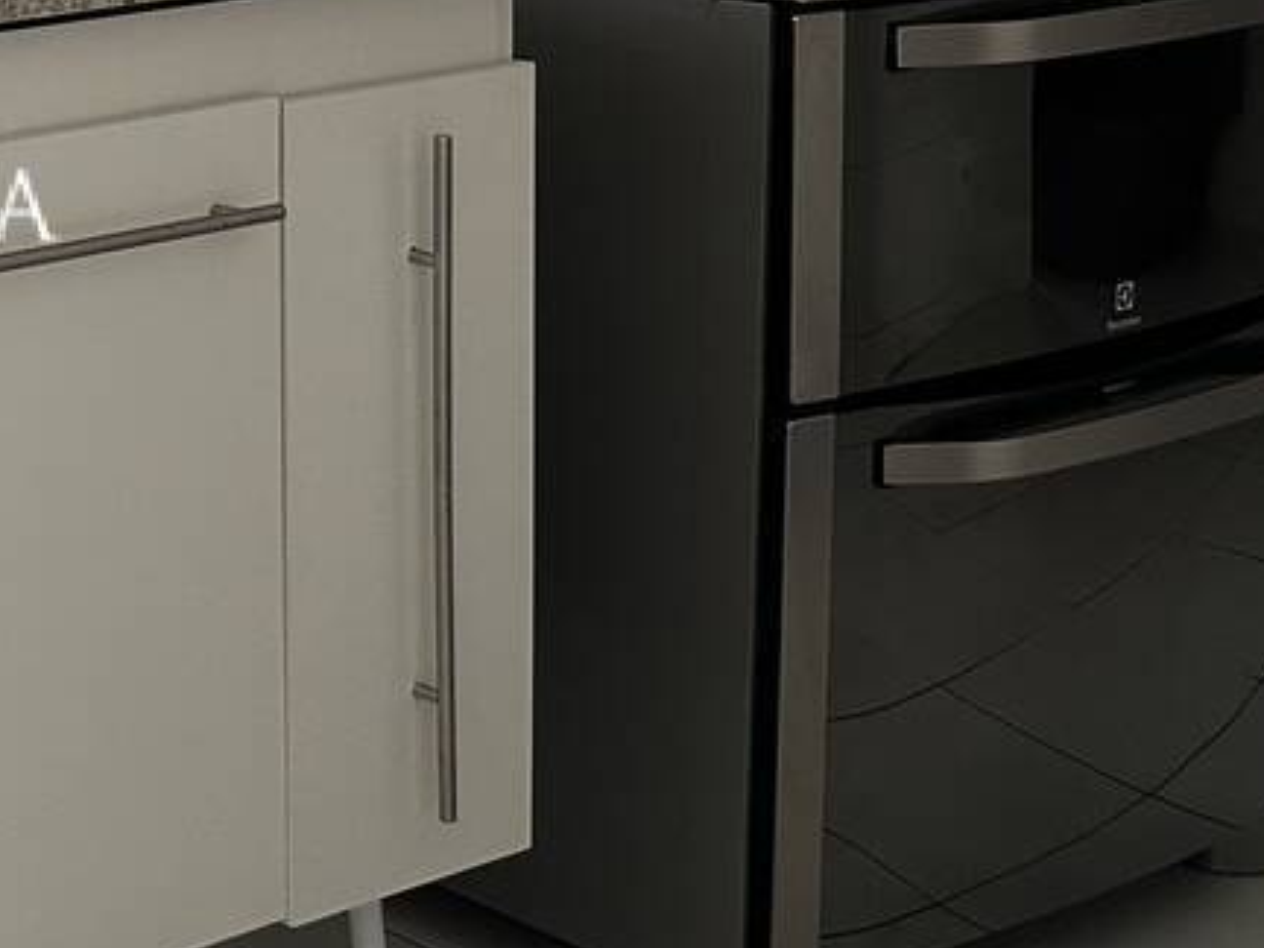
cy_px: 56
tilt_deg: -8.2
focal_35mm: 80
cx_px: -614
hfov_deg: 20.9
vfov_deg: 18.1
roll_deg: +2.7
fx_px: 2921
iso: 200
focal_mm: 6.86
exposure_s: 1/121
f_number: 1.78
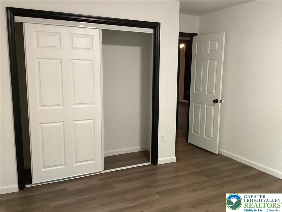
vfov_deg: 45.4
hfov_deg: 58.4
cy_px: 106
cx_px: 141
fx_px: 253
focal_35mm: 31
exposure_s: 1/33
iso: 400
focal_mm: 3.3
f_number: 2.4
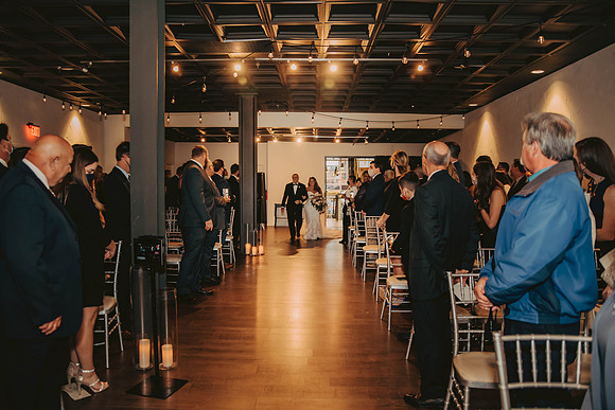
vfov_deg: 46.4
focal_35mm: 28
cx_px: 308
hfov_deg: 65.5
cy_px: 205
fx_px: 478
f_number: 3.2
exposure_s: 1/60
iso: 1250
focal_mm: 28
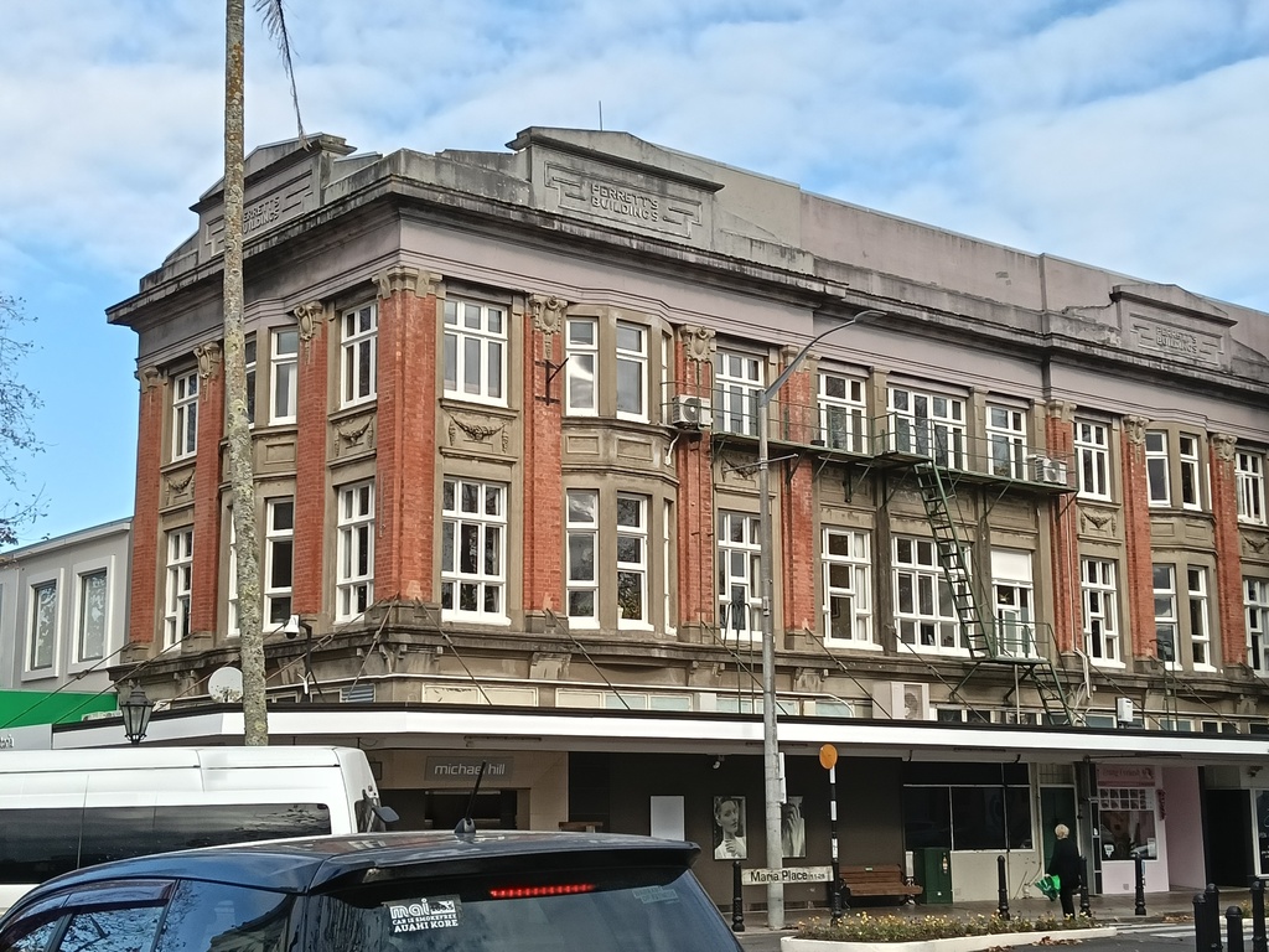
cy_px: 476
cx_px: 634
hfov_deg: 38.9
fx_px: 1796
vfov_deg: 29.7
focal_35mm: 49
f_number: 1.8
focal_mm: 3.98
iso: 64
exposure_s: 1/429
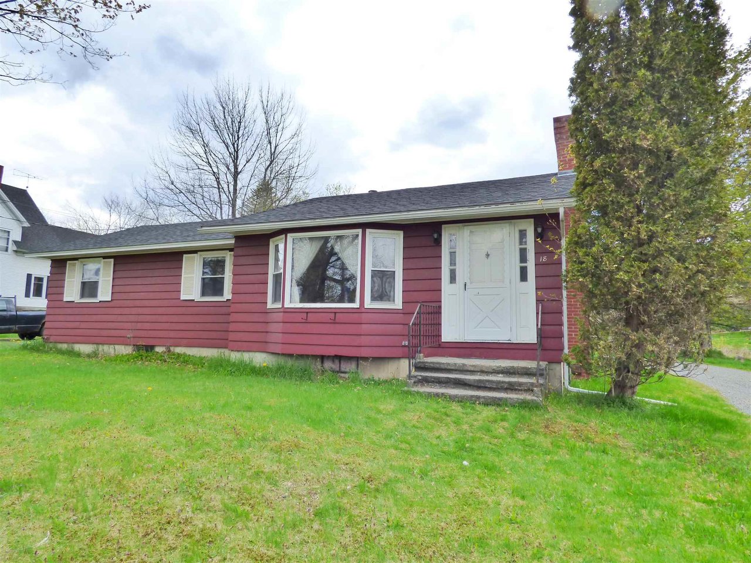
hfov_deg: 79.0
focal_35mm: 21
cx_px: 376
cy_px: 282
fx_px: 456
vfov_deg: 63.4
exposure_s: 1/800
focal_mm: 3.61
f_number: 3.5
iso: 200
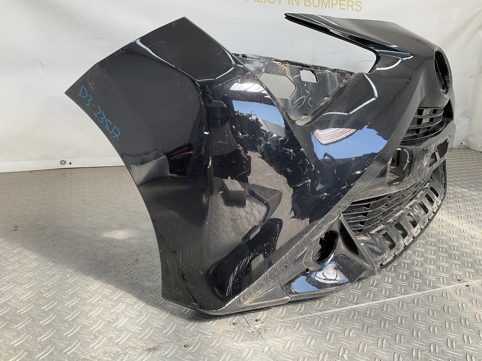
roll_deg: -5.5
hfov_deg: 61.7
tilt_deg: -17.8
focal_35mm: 29
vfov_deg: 48.2
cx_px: 241
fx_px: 404
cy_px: 180
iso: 16
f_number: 1.8
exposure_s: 1/179
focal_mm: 3
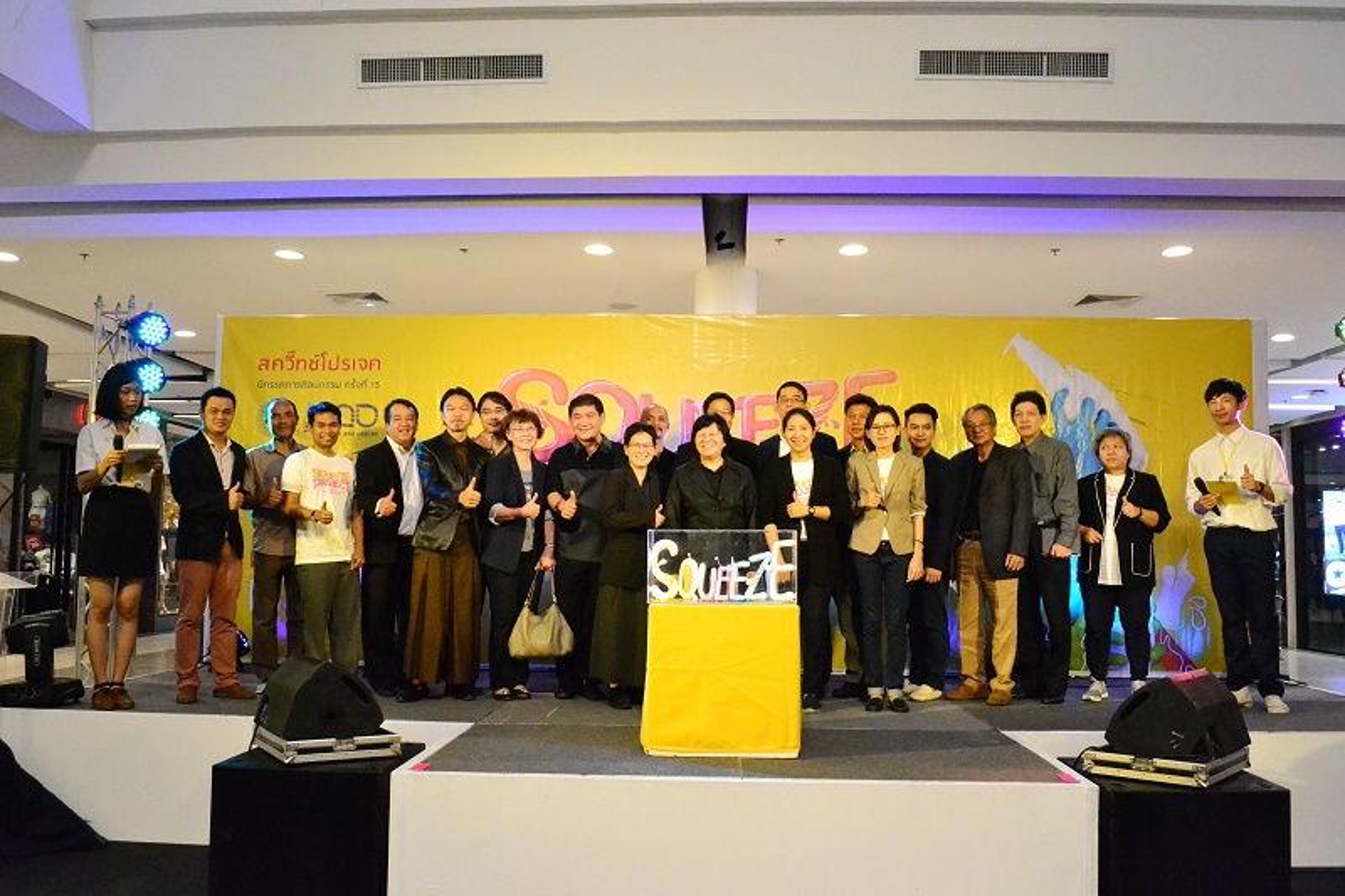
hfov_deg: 61.9
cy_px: 448
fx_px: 1121
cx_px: 672
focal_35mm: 30
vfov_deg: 43.6
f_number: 7.1
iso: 6400
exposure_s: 1/200
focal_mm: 20
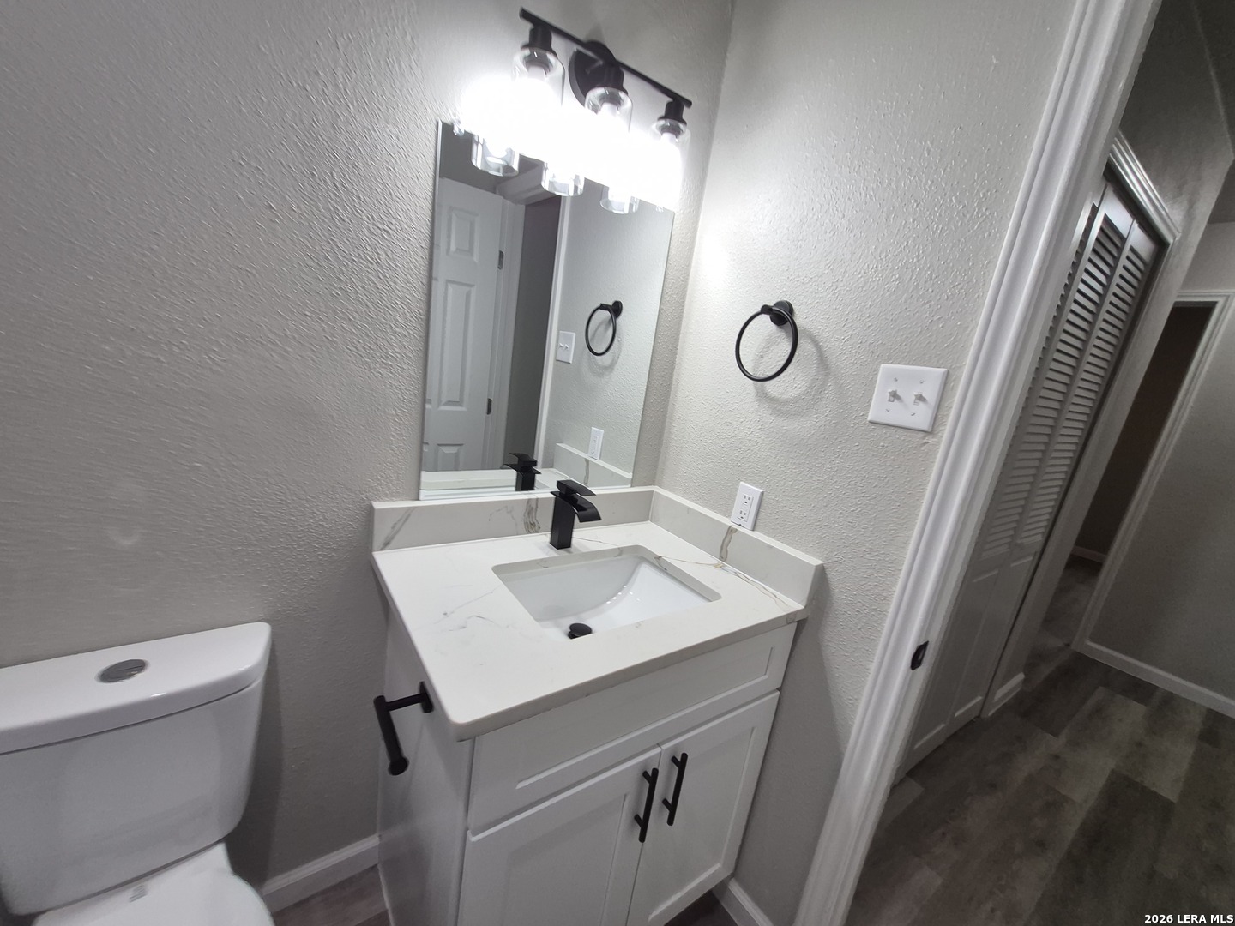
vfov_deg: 89.9
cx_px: 618
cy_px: 463
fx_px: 464
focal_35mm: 13
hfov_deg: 106.2
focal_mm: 1.74
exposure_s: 1/60
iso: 50
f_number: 2.2
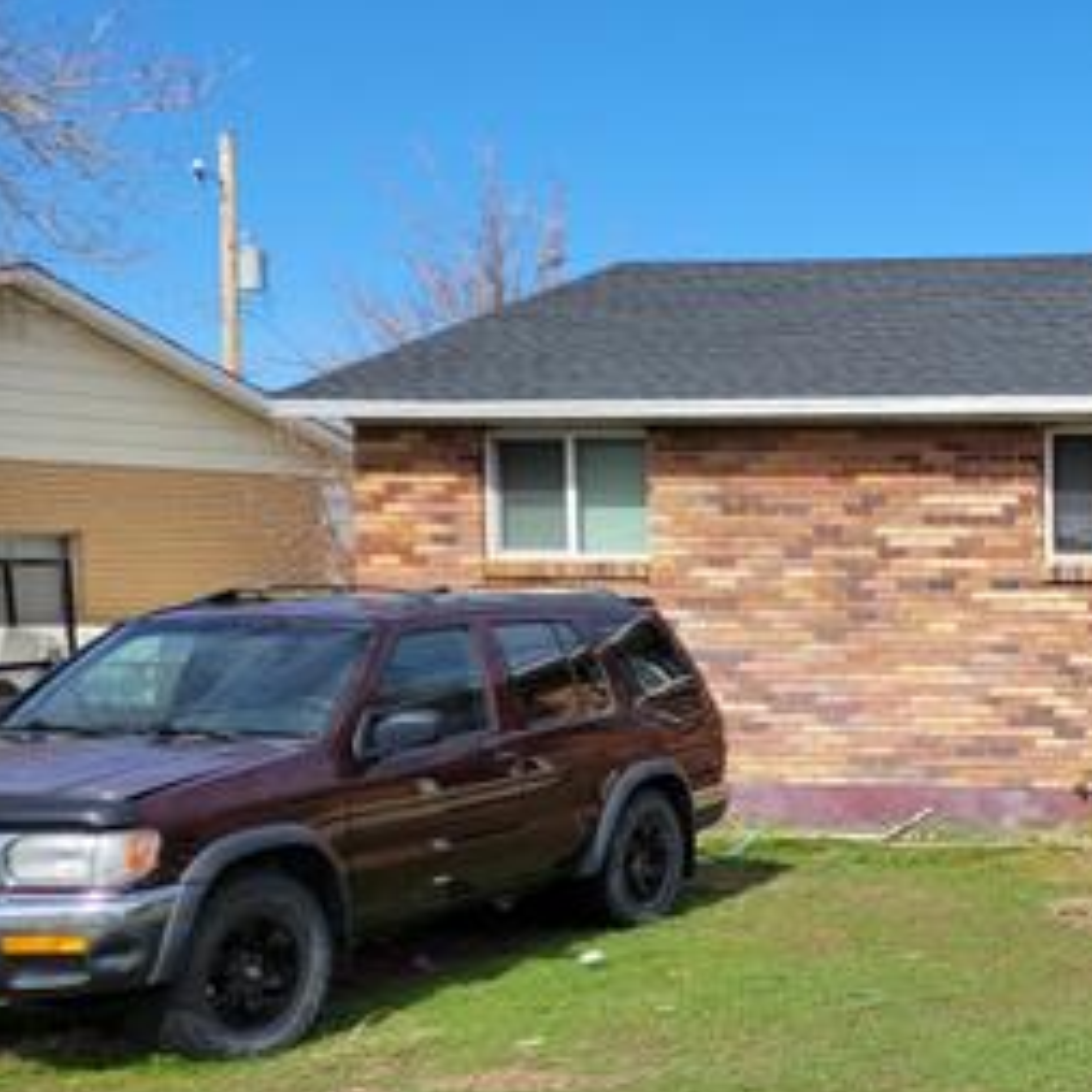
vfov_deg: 29.5
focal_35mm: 58
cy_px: 662
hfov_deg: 25.9
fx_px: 2070
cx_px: 1363
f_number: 1.8
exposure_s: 1/2371
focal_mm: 5.4
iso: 40
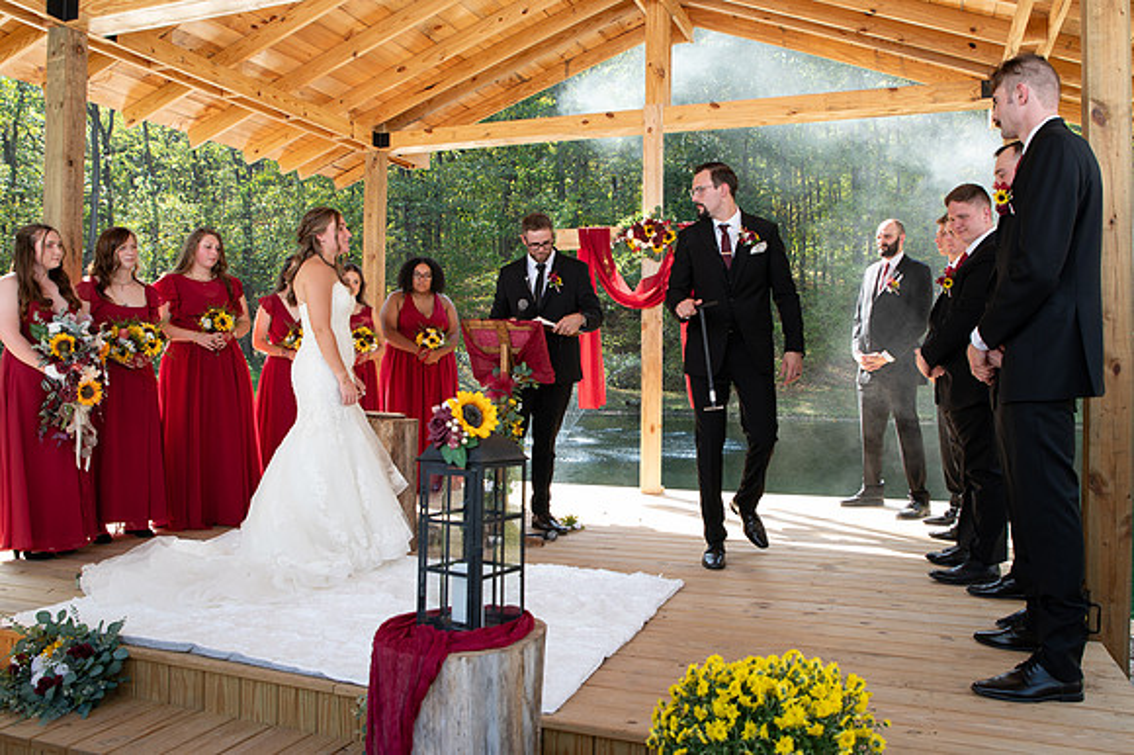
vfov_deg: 47.1
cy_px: 367
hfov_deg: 66.3
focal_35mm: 28
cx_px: 623
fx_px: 866
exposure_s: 1/200
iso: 320
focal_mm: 24
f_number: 4.5
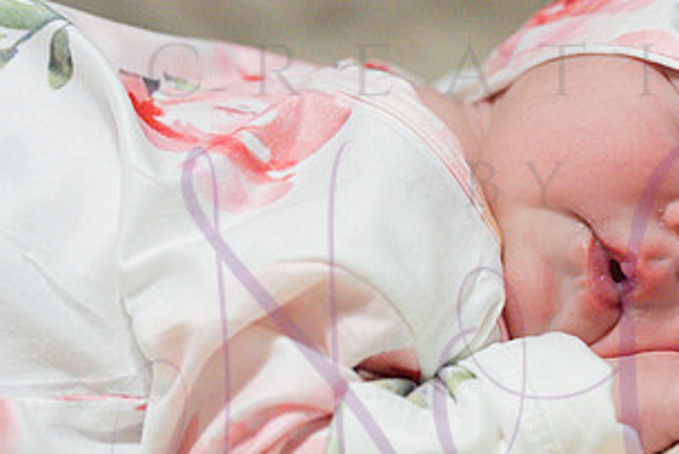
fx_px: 3266
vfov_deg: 8.0
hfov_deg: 11.8
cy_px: 179
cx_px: 557
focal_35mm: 173
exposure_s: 1/320
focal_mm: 91
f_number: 4.5
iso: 3200
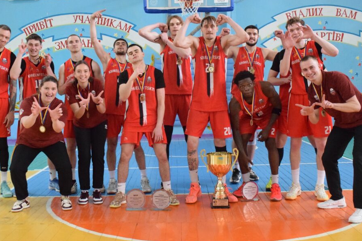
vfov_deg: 28.9
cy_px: 124
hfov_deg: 42.2
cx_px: 168
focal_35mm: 47
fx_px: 468
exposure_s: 1/250
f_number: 6.3
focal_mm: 27
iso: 8000
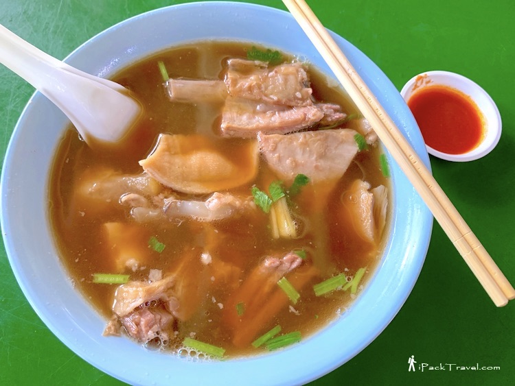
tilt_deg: -68.1
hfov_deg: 67.3
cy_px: 193
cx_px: 258
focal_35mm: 26
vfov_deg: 53.1
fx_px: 387
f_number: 1.8
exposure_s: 1/60
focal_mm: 4.25
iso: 160
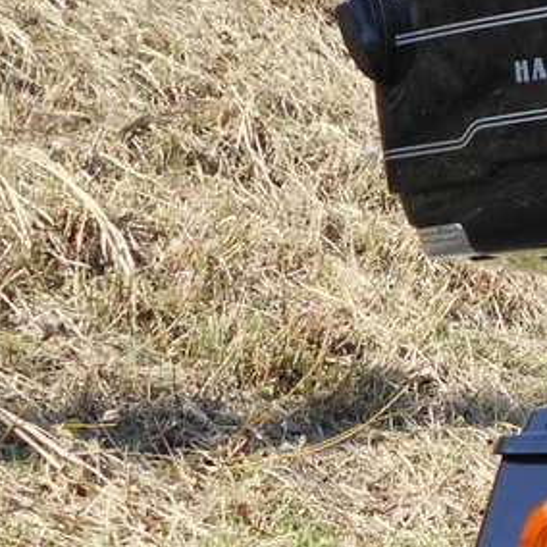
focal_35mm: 127
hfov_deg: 12.8
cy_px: 366
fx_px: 2270
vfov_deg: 13.7
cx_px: 894
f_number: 3.6
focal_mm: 5.8
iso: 80
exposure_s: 1/400
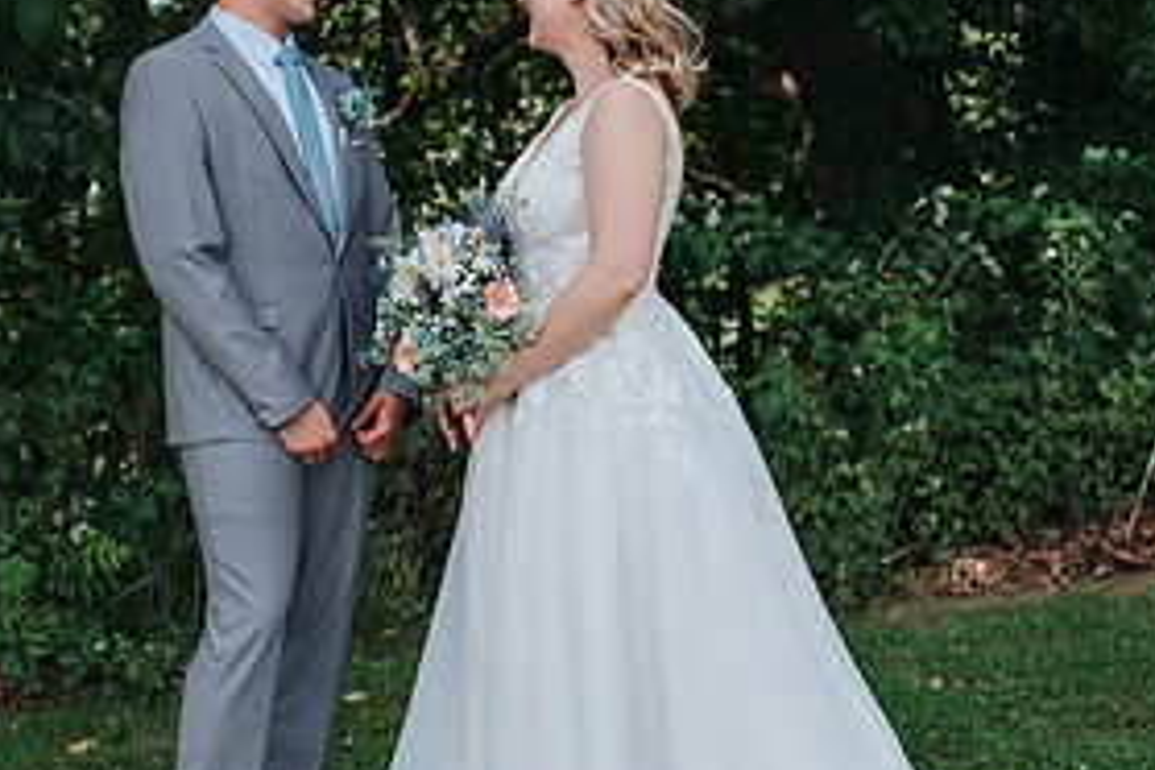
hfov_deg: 25.7
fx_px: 2534
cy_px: 405
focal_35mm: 79
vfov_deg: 17.3
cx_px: 594
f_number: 2.8
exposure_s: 1/500
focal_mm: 35
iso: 100
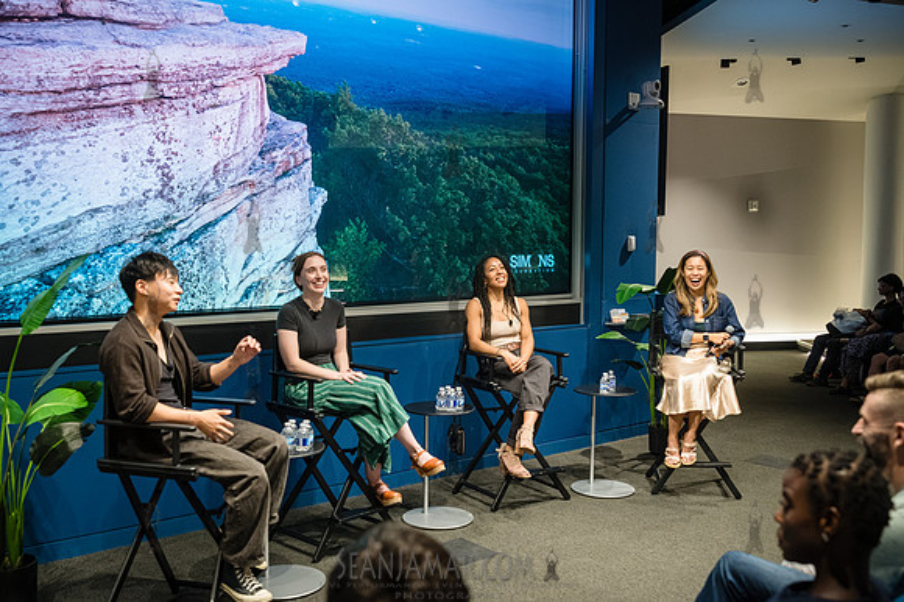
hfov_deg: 54.5
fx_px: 878
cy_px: 301
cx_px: 452
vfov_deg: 37.8
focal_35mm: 35
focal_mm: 35
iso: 5000
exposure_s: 1/200
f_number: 3.5
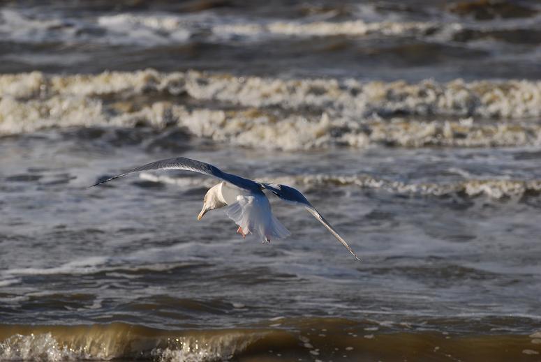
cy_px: 181
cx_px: 270
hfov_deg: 9.4
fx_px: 3273
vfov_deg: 6.3
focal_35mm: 218
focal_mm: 145
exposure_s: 1/1600
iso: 200
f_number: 5
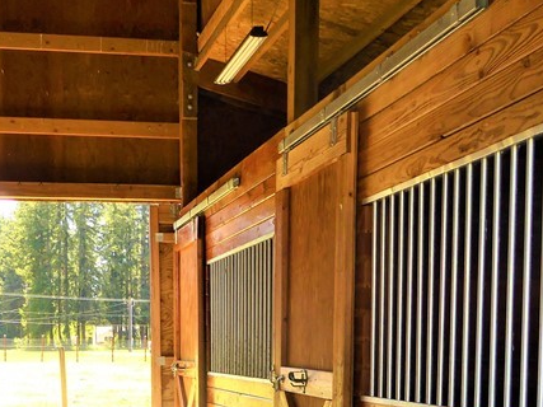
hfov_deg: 31.9
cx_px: 169
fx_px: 941
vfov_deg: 23.0
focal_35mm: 60
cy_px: 440
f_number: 3.3
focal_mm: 4.3
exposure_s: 1/100
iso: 100
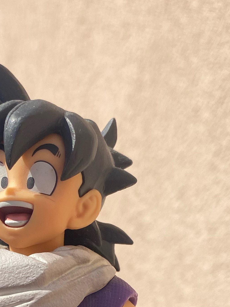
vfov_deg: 23.4
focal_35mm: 77
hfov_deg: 19.0
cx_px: 54
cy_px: 357
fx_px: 682
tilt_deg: -14.9
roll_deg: -4.2
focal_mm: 4.25
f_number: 1.8
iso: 32
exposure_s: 1/3984
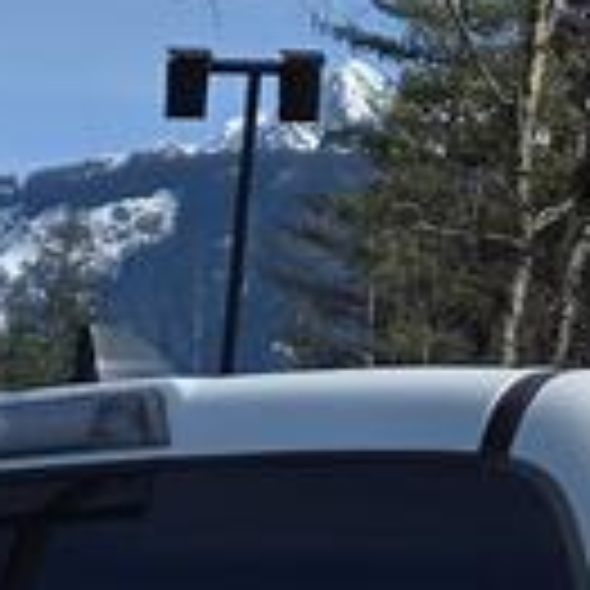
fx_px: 3837
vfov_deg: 8.2
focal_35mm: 199
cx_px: -243
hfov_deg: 8.6
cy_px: 1347
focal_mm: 5.4
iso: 25
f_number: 1.8
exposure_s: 1/3100
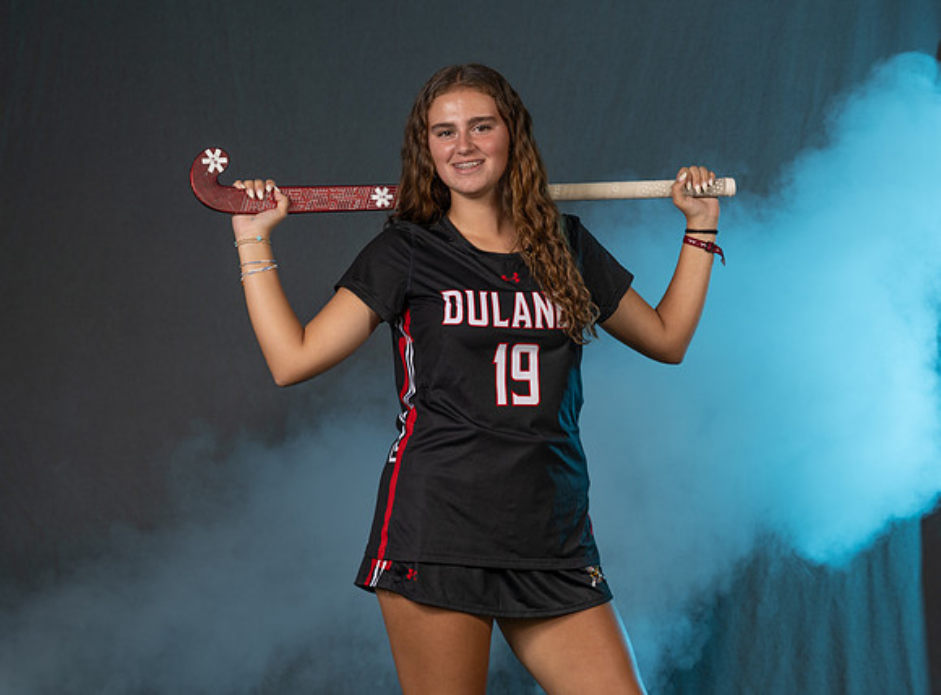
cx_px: 517
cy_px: 366
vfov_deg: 12.2
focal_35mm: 121
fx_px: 3262
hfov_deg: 16.4
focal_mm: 73
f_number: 5.6
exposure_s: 1/125
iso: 80
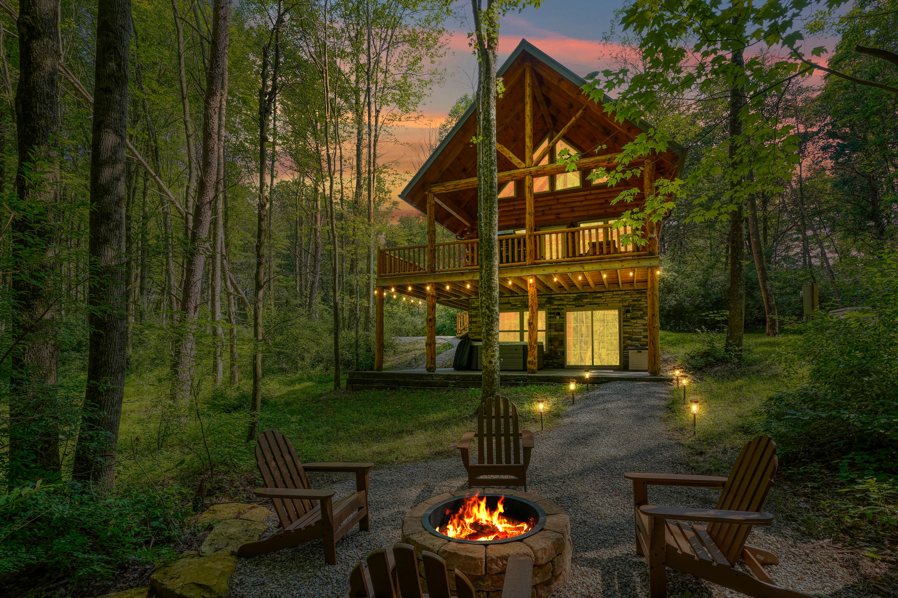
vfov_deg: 73.7
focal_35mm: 16
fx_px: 399
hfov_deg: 96.7
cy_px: 299
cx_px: 449
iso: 100
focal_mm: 16
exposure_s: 1/10
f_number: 11
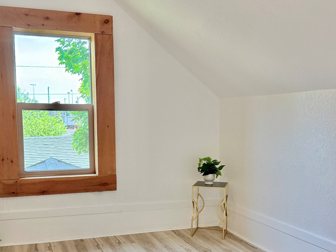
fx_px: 398
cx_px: 163
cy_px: 163
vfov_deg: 34.9
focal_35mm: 41
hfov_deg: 45.8
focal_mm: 6.76
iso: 200
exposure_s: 1/234
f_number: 1.78
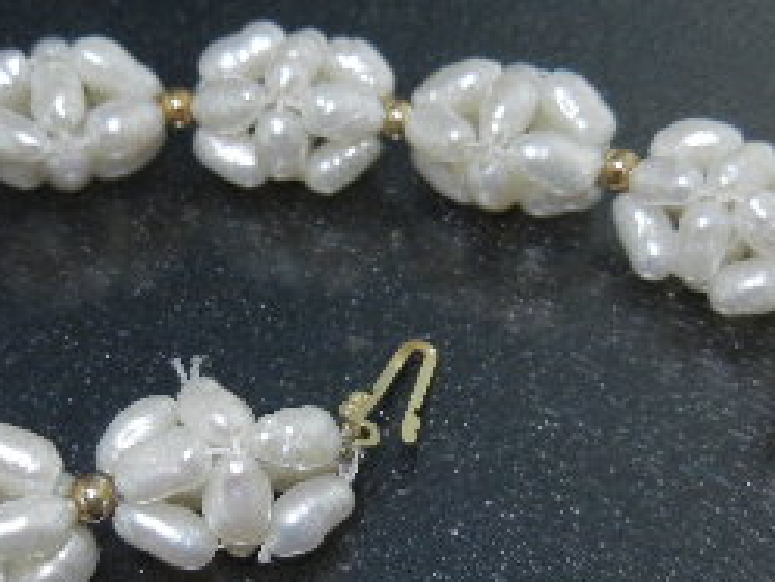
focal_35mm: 77
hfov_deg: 25.3
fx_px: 1725
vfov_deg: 19.1
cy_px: 373
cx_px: 330
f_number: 7
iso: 503
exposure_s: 1/30
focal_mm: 5.4
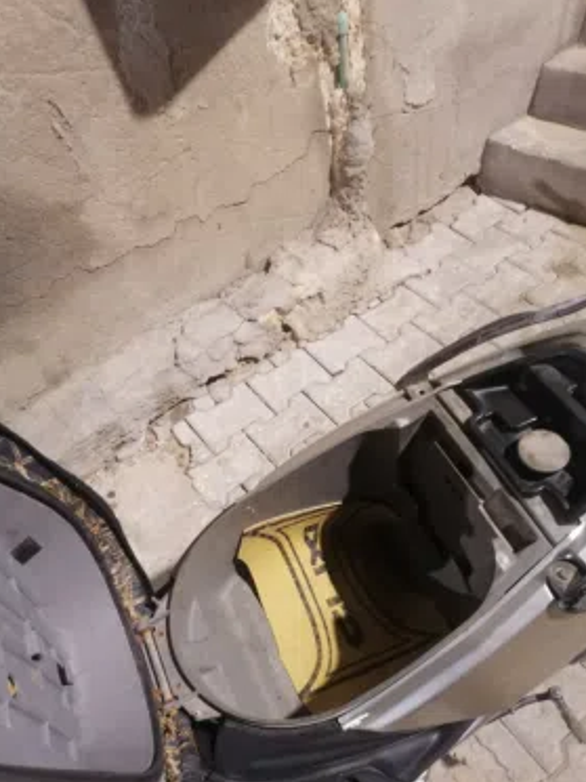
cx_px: 279
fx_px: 655
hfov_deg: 48.2
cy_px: 416
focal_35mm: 29
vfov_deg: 61.6
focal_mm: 5.3
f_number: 1.8
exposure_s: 1/25
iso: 640
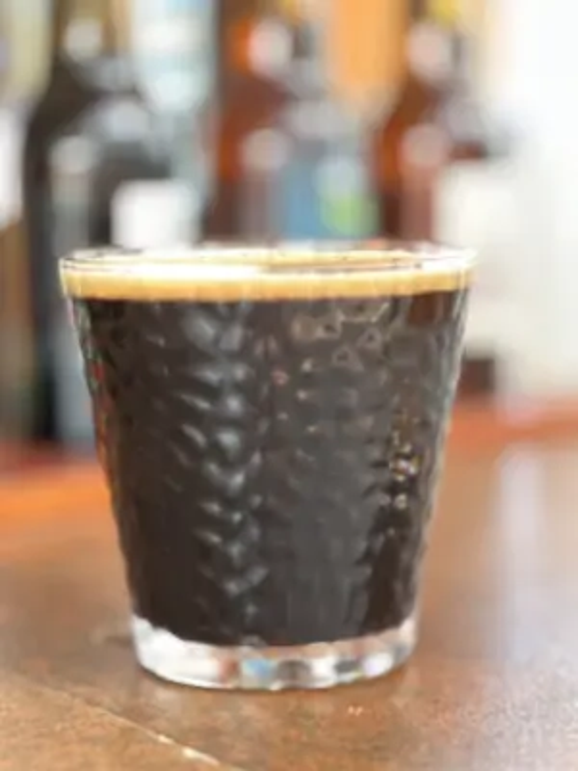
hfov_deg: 19.1
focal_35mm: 77
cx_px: 289
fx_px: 1714
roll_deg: -1.8
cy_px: 386
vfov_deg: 25.3
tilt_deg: -6.5
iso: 400
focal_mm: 9
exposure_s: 1/29
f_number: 2.8
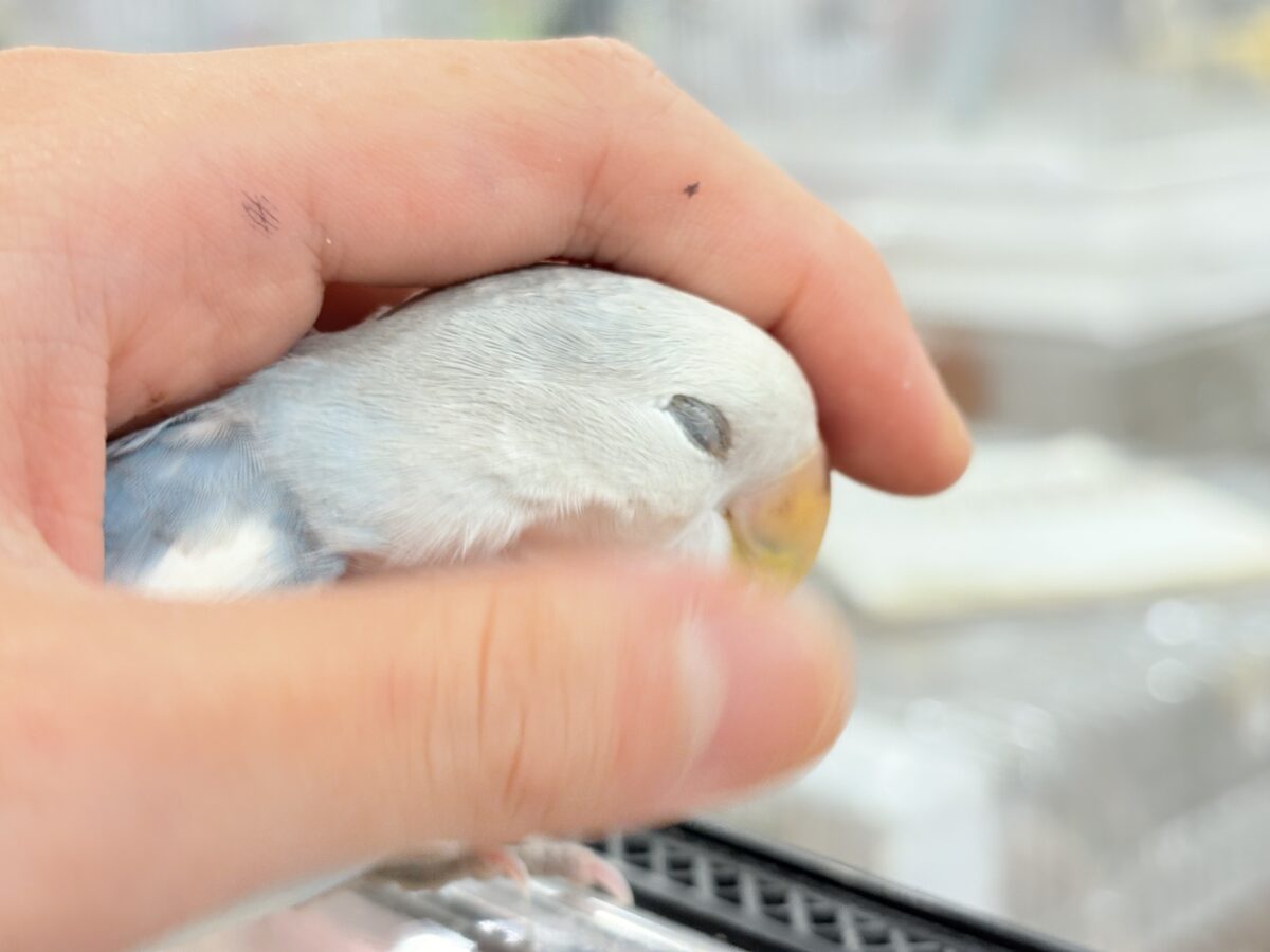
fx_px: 1908
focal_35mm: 52
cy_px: 476
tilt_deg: -12.8
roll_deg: +3.1
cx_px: 635
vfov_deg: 28.0
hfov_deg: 36.8
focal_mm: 5.96
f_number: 1.6
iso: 64
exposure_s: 1/50
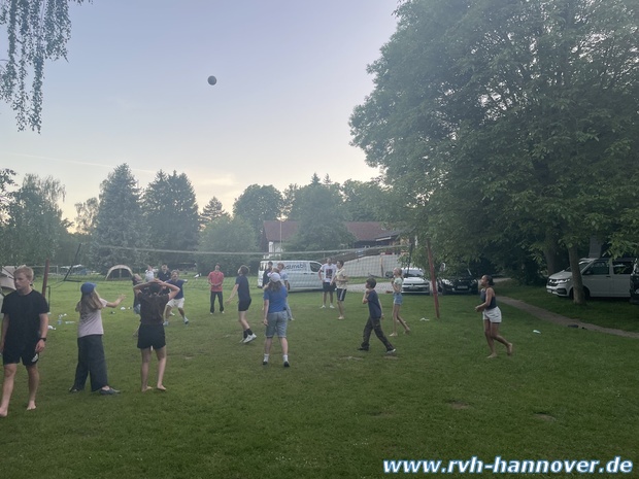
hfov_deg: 67.3
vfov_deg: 53.1
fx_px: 480
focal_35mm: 26
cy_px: 240
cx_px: 320
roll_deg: +0.1
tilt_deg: +4.0
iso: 32
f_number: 1.6
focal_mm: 4.2
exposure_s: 1/121
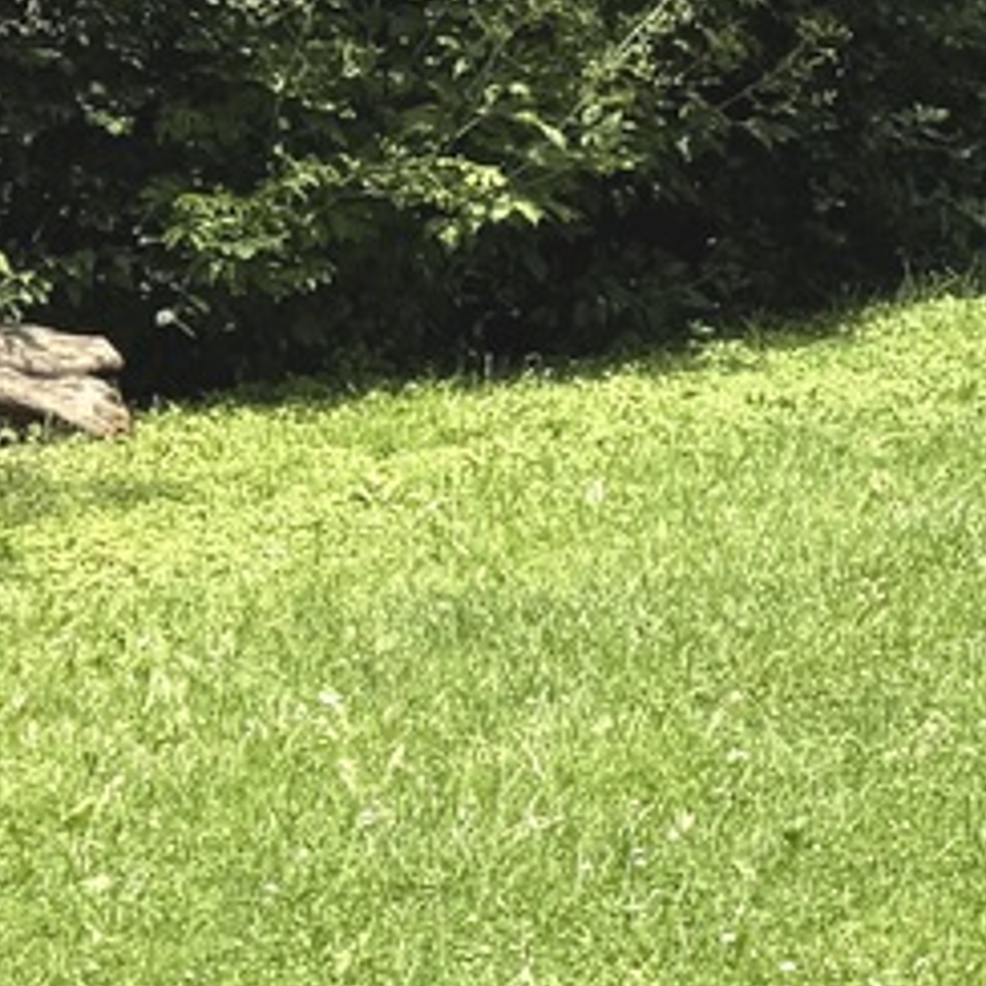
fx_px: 4028
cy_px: -162
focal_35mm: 125
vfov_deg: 13.6
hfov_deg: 12.0
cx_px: 2117
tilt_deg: -1.3
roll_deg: -1.5
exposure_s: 1/3279
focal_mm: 6.76
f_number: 1.78
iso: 80
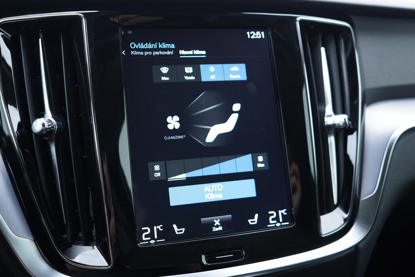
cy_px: 138
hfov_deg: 53.1
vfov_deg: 36.9
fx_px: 415
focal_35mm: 36
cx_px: 208
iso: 400
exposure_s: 1/40
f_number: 2.8
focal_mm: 24
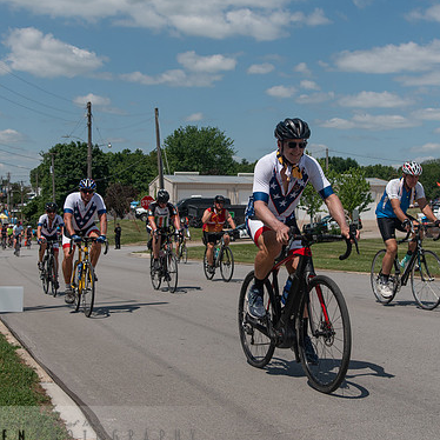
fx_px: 834
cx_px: 236
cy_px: 224
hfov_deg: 29.5
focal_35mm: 58
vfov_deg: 29.6
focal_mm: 44
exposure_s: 1/1600
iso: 200
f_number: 5.6
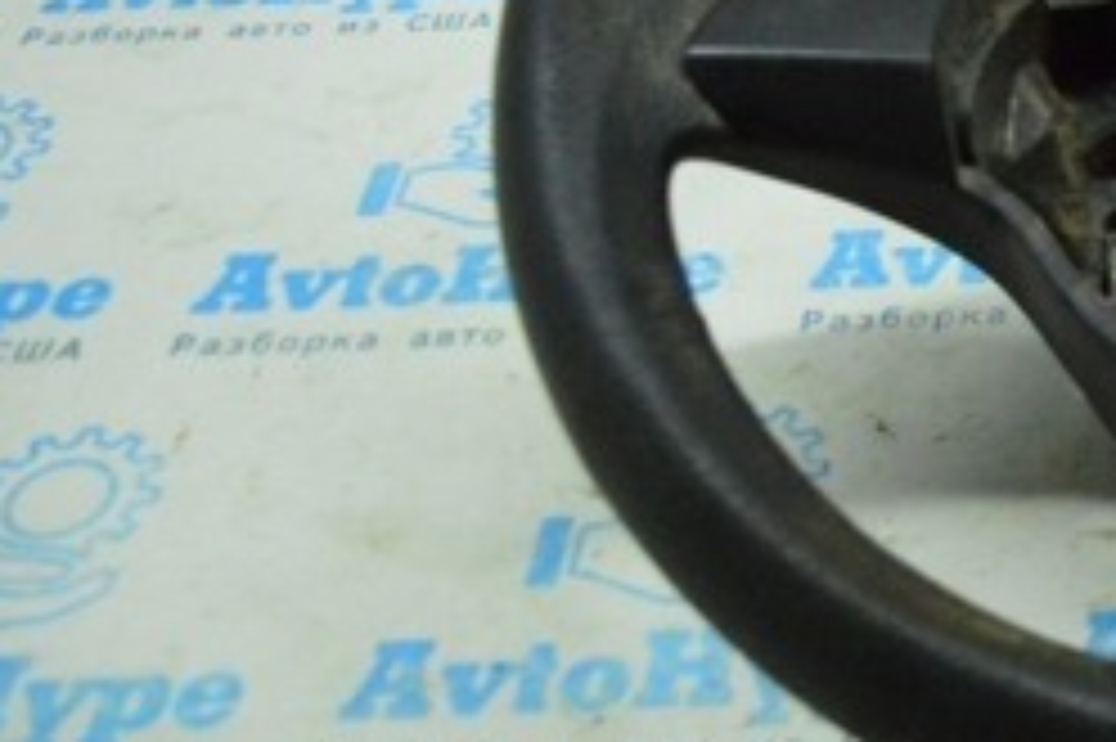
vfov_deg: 15.9
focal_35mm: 85
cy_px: 142
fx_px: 2633
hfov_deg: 22.0
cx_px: 1364
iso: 6400
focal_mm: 22
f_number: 3.8
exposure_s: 1/1000
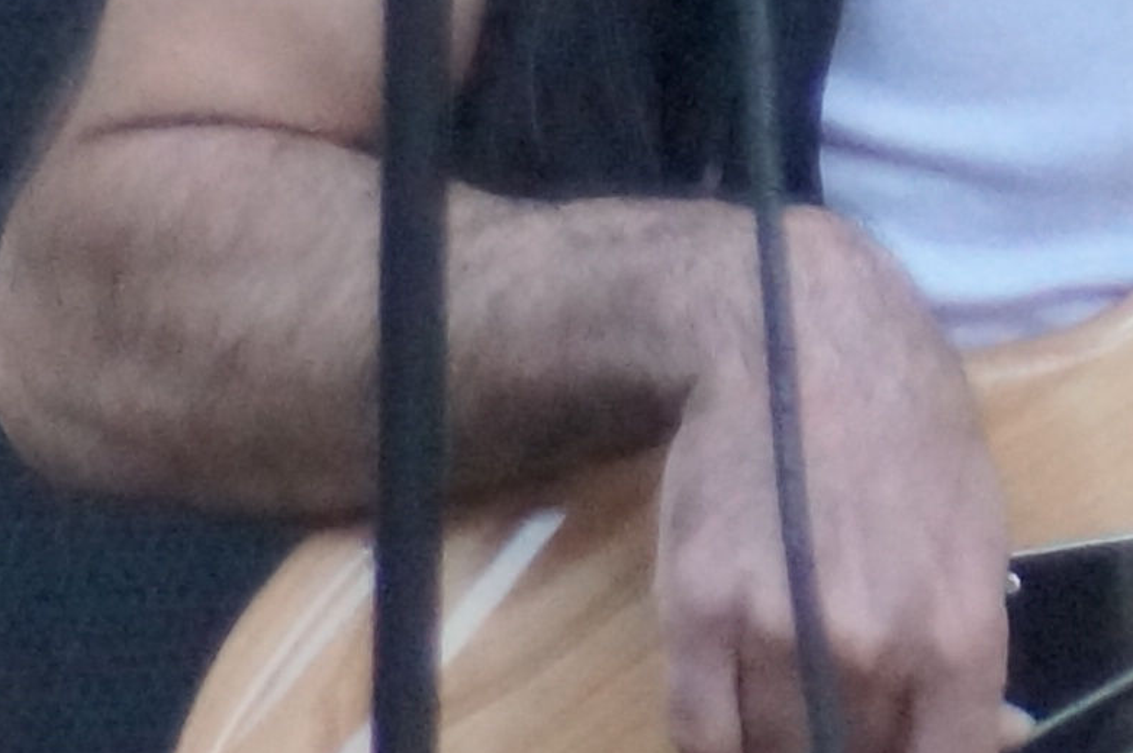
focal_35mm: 1509
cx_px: 821
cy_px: -762
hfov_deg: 1.4
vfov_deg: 0.9
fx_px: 47441
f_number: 5.6
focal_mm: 160
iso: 3200
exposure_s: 1/250
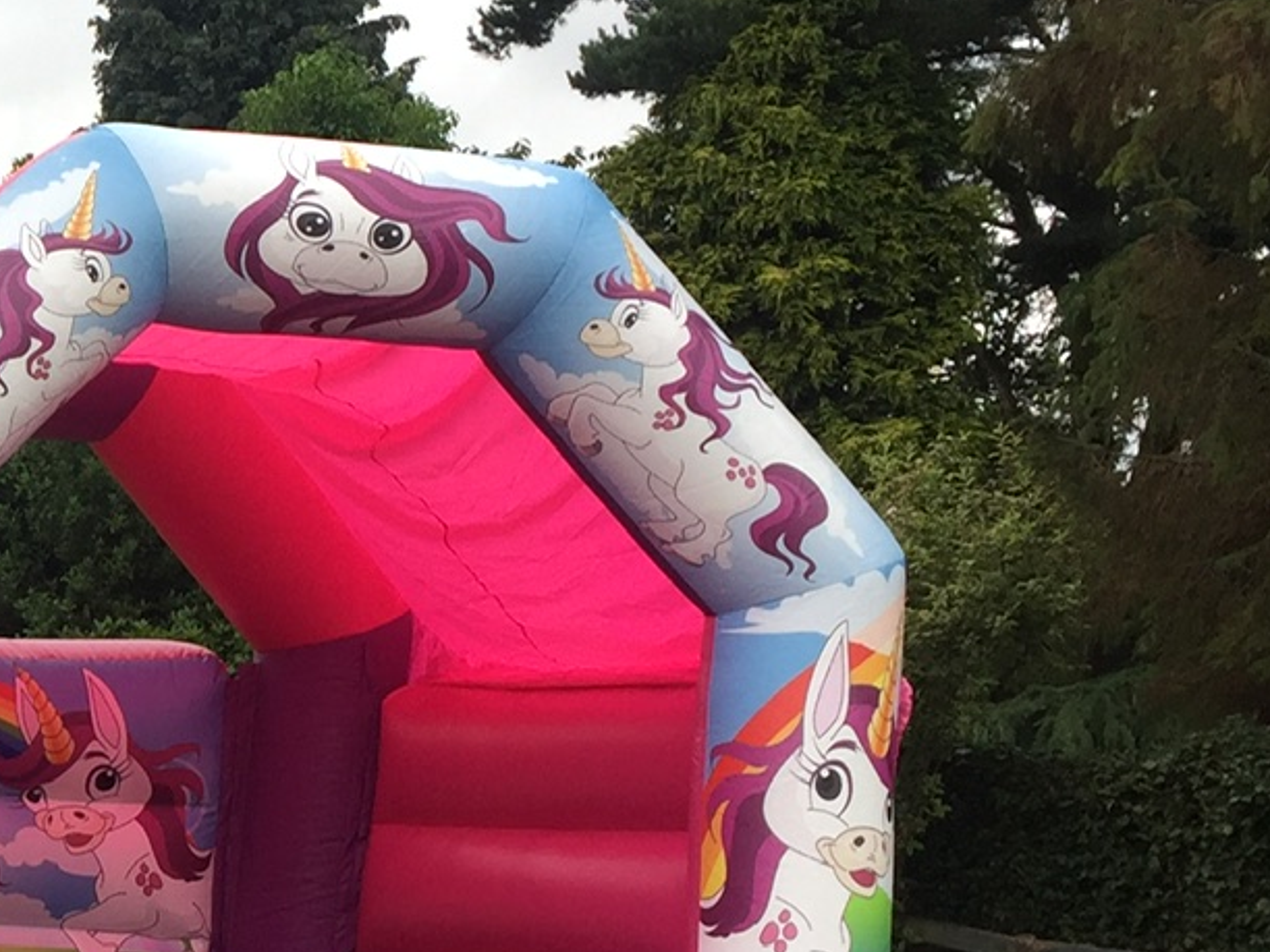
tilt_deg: -4.1
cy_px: 716
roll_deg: -0.4
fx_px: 3559
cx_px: -494
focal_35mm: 97
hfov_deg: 18.5
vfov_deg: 15.2
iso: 32
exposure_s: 1/206
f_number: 2.2
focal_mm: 4.15
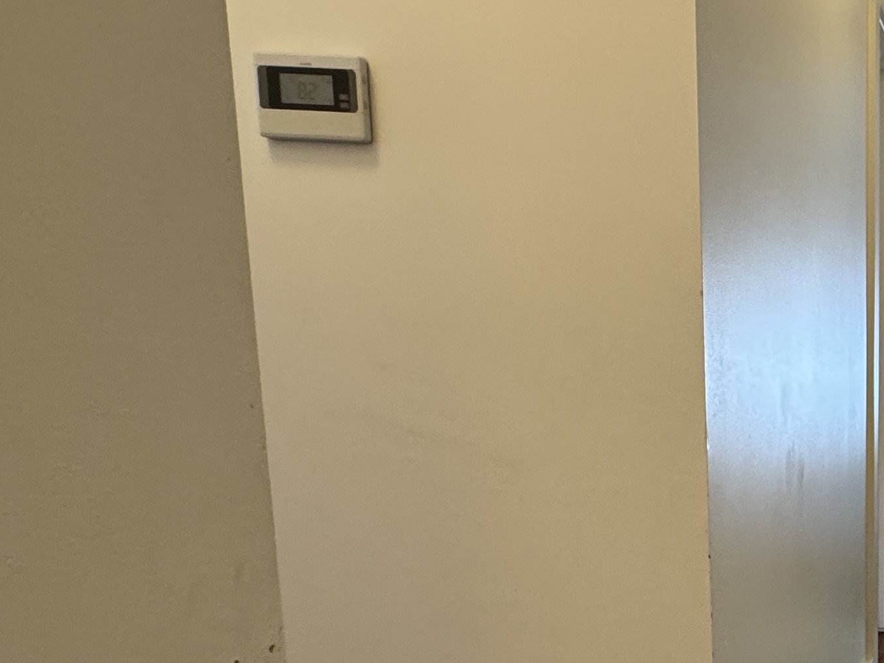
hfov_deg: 35.6
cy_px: 543
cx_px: 1050
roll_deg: -1.6
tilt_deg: -11.1
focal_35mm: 42
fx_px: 1073
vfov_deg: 33.2
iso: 250
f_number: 2.2
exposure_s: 1/60
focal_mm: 2.22
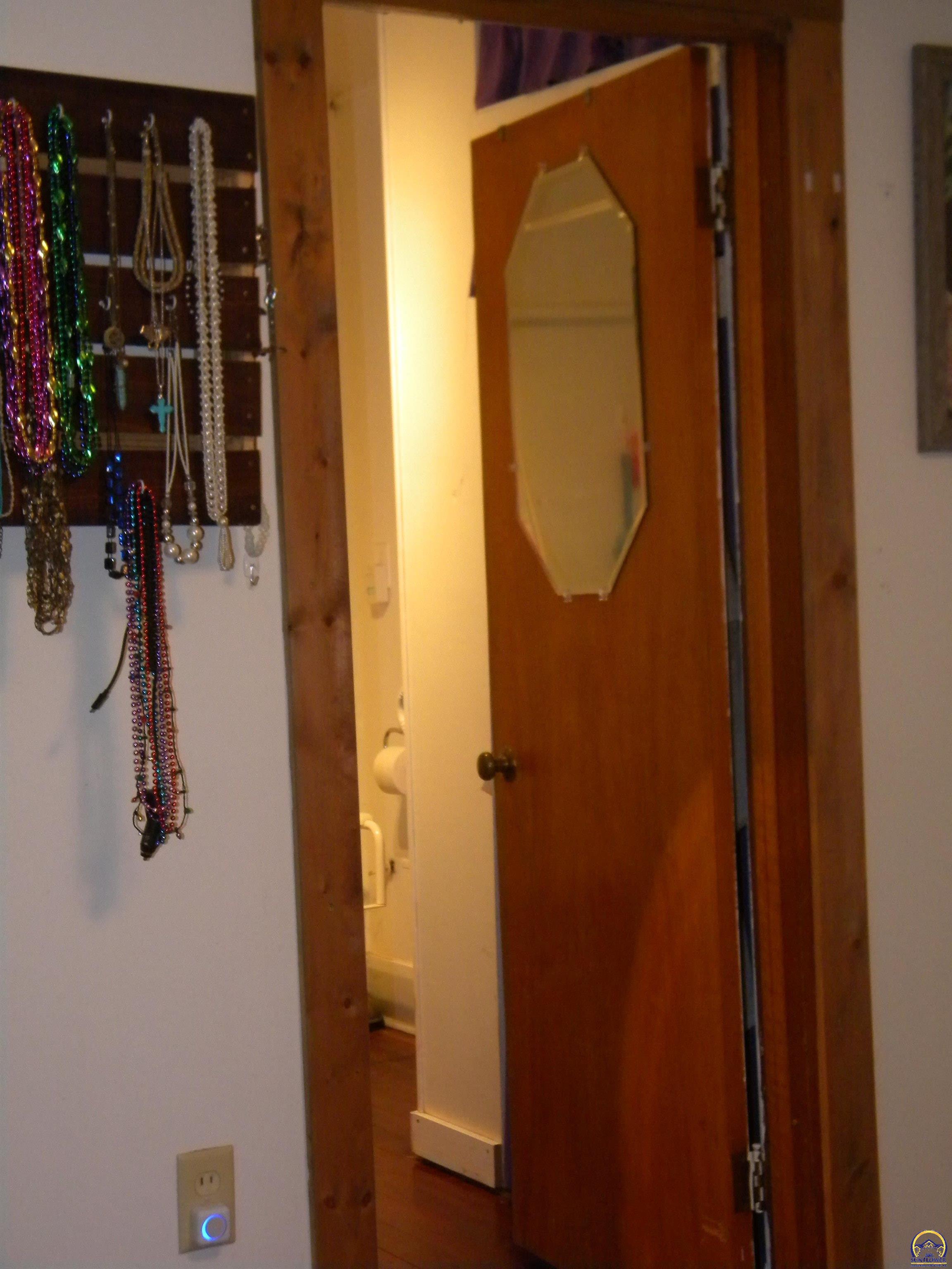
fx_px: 2053
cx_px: 476
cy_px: 634
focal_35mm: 56
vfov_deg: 34.3
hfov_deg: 26.1
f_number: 4.1
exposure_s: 1/24.3
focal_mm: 10.1
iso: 400
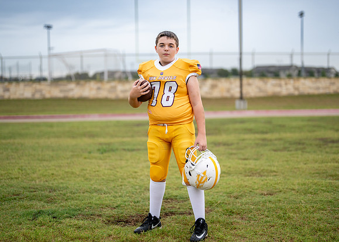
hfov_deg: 34.2
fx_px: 550
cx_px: 179
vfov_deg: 24.8
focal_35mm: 57
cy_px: 117
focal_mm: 50
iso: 320
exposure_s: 1/2000
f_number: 1.2
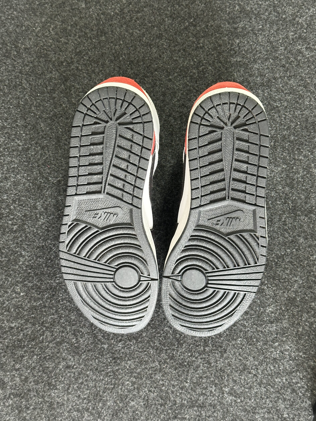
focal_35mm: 49
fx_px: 596
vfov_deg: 38.9
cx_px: 158
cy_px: 209
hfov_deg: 29.7
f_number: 1.78
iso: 250
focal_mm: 6.86
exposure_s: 1/33
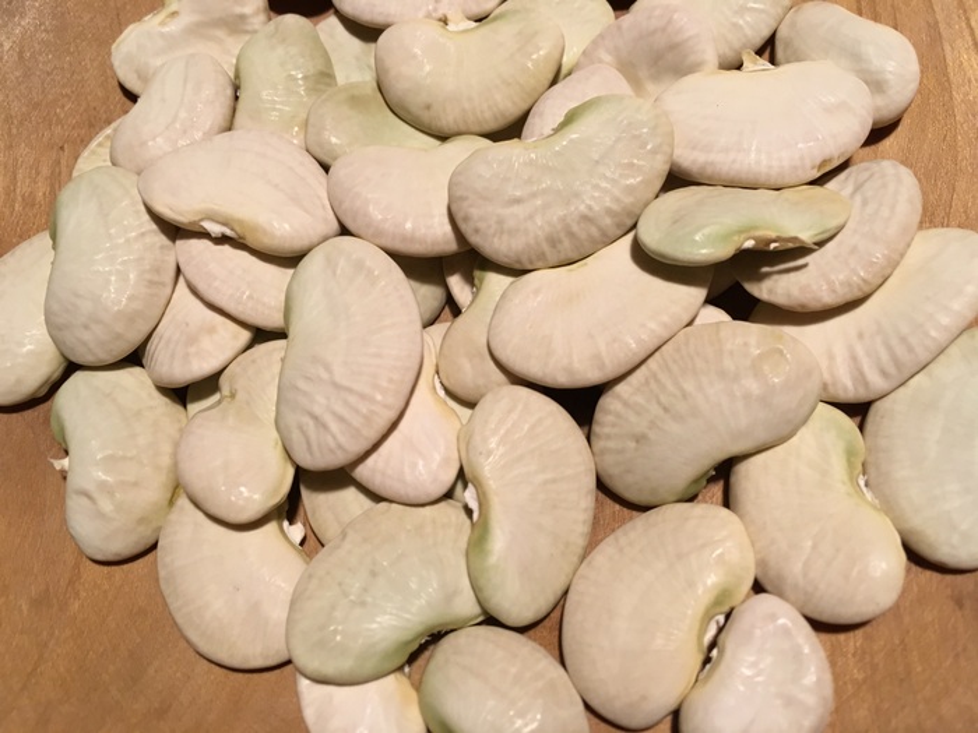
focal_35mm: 29
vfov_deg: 48.2
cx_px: 489
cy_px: 366
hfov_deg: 61.7
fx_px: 819
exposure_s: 1/33
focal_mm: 4.15
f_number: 2.2
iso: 50
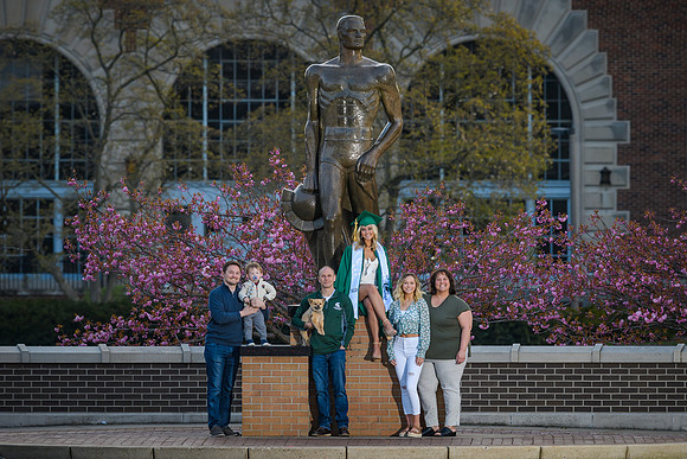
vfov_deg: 2.6
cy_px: 200
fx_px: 10076
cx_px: 344
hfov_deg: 3.9
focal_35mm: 528
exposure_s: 1/200
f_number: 5.6
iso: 160
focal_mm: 300
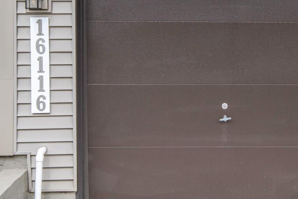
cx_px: 228
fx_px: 521
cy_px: 49
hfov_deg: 31.3
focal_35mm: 63
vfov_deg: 21.4
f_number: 8
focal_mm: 28
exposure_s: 1/500
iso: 500
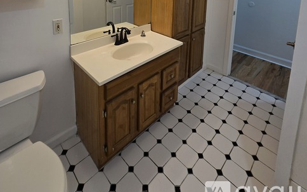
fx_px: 159
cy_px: -5
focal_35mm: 19
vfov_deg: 49.2
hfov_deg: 88.0
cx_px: 149
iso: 50
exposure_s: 1/60
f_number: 2.2
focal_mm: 2.2
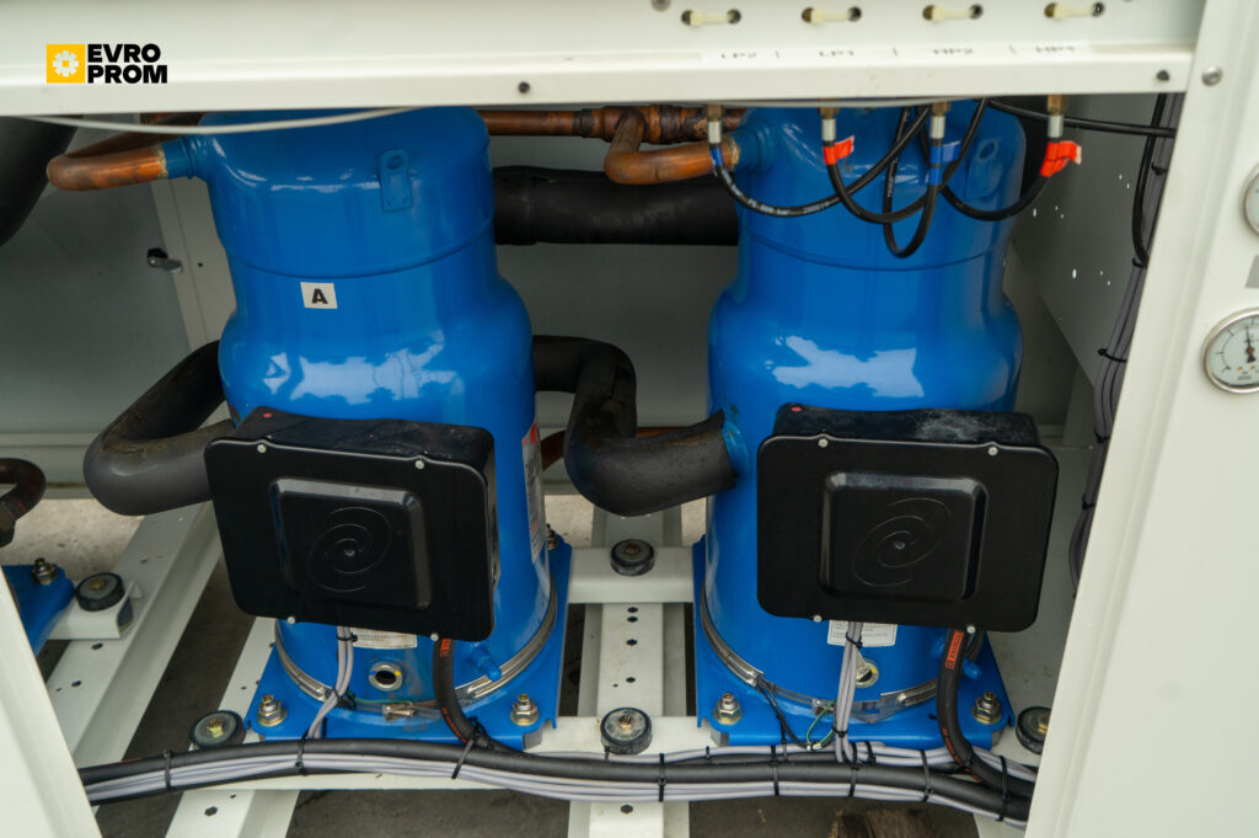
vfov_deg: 39.9
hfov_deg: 57.3
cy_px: 419
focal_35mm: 33
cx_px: 630
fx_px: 1153
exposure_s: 1/125
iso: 320
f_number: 5
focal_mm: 33
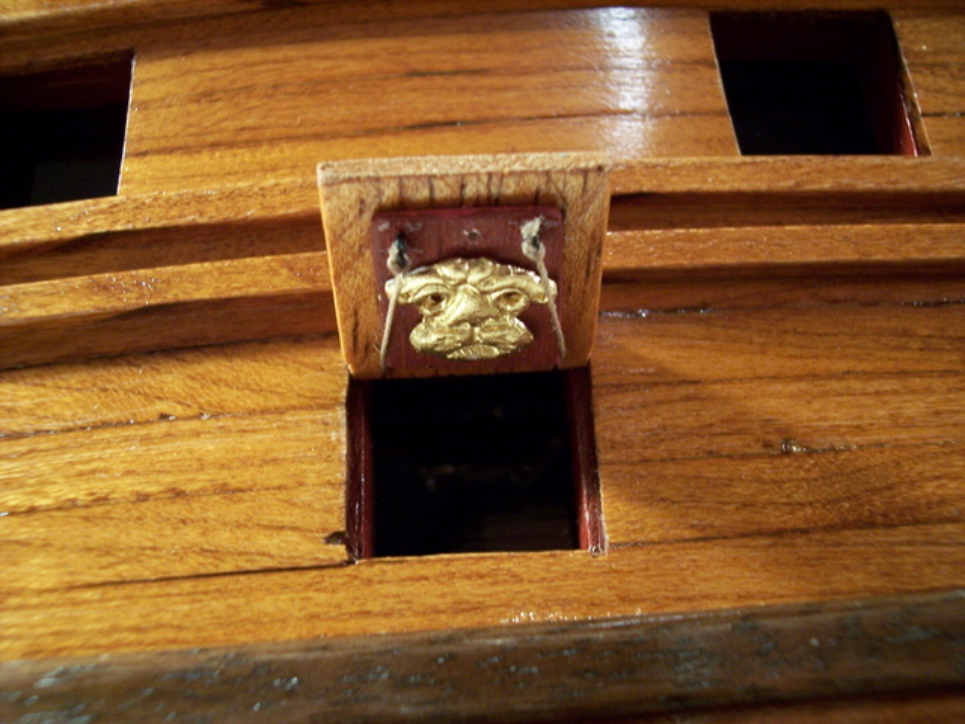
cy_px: 362
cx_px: 482
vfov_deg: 36.8
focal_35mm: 39
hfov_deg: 47.9
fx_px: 1087
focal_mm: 8
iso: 200
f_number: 3.4
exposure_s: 1/15
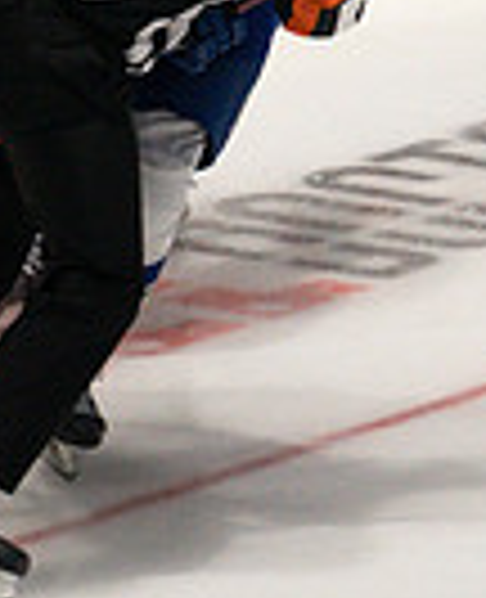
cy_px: -80
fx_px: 28651
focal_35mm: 1608
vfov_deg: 1.2
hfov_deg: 1.0
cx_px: 317
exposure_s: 1/1000
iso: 2500
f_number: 4
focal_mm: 280
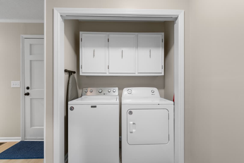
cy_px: 82
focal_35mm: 15
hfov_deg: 100.4
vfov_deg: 77.3
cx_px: 122
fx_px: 102
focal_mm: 10
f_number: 4.5
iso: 100
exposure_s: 1/3
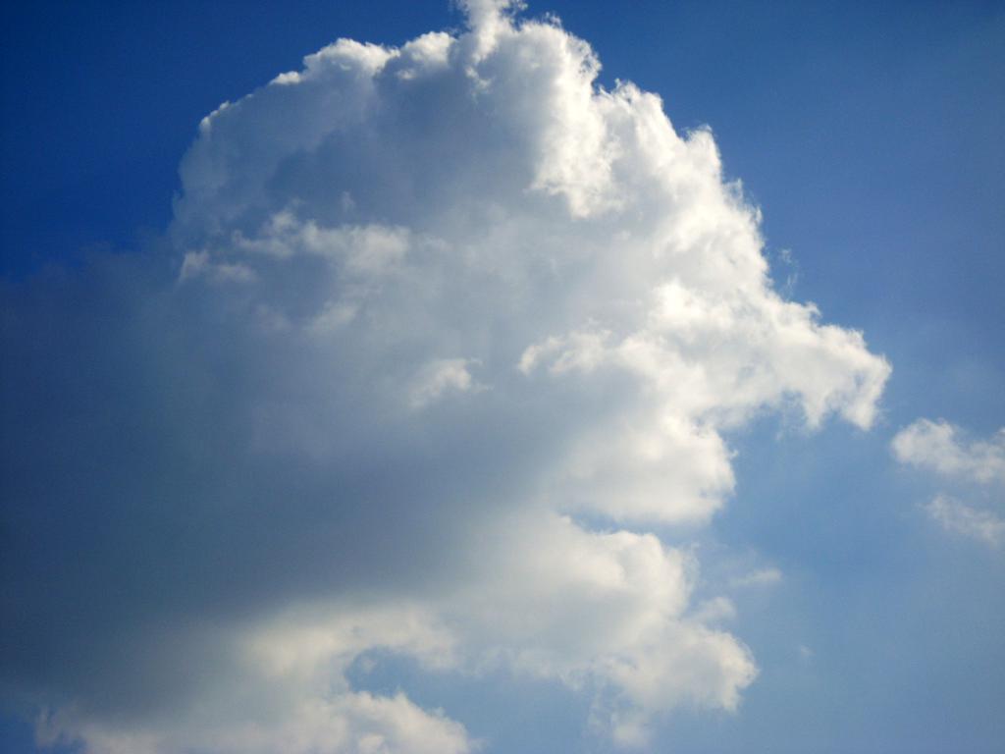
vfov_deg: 14.4
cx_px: 502
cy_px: 377
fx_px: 2990
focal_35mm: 103
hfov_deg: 19.1
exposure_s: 1/180
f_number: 13.5
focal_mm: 17.1
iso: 80
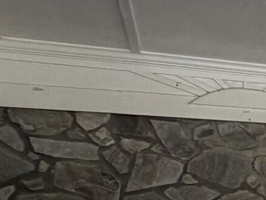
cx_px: 797
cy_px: 261
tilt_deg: +0.0
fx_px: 761
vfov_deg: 14.3
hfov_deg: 11.4
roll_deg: +2.7
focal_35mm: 99
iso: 80
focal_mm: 2.22
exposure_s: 1/121
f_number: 2.2
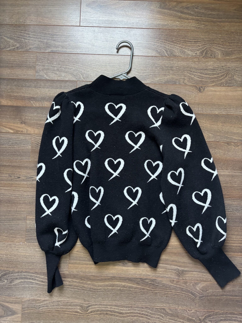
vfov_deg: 67.3
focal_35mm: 26
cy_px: 162
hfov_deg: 53.1
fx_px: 242
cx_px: 121
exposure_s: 1/60
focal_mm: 5.96
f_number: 1.6
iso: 250
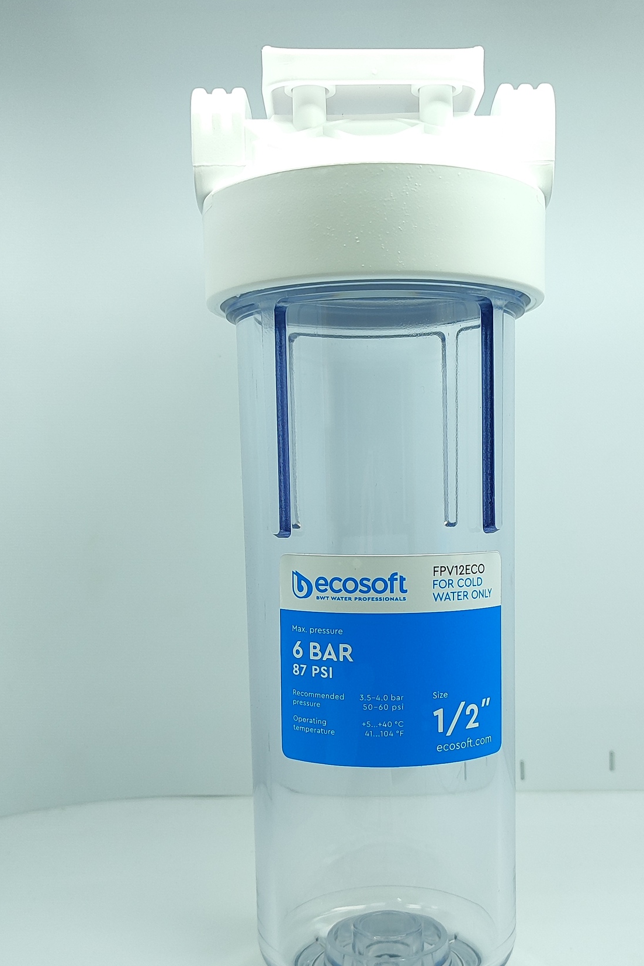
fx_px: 778
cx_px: 375
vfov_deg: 63.4
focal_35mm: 29
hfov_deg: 44.8
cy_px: 553
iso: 160
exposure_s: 1/200
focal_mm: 5.89
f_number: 1.89
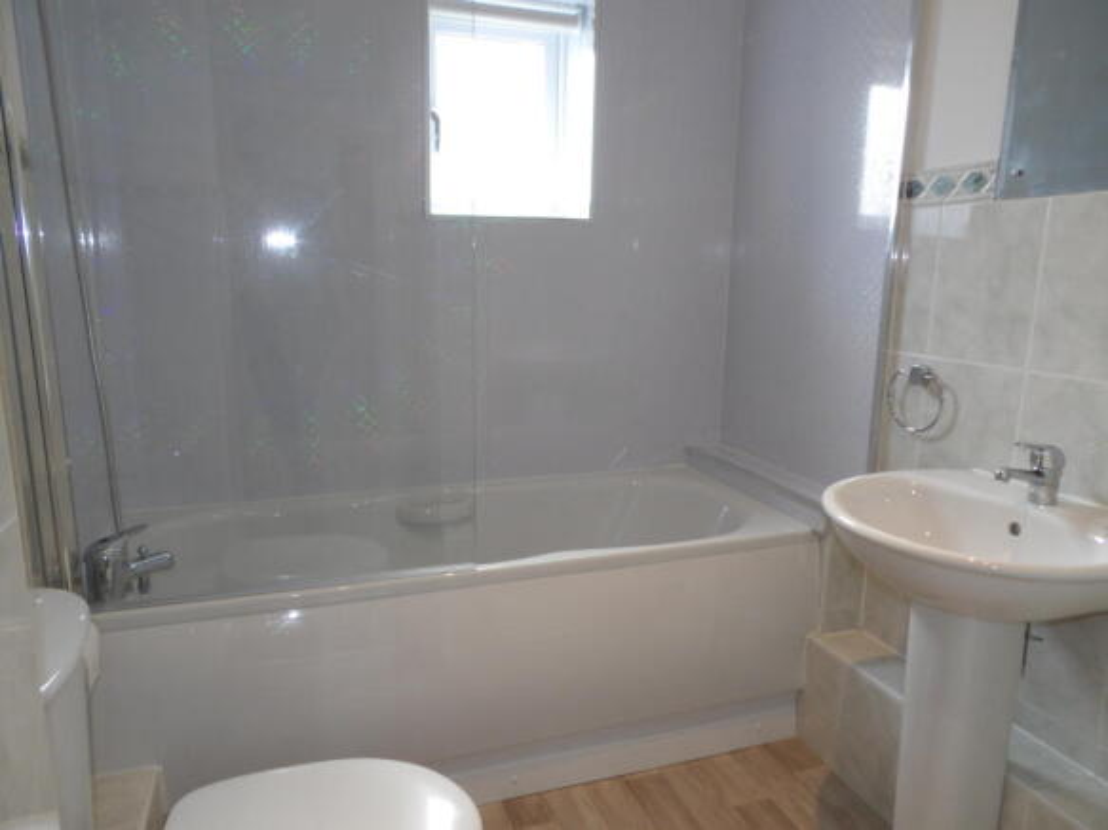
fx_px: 768
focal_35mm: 24
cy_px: 415
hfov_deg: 71.6
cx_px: 554
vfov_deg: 56.8
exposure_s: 1/30
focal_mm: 4.3
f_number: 4.1
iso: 173
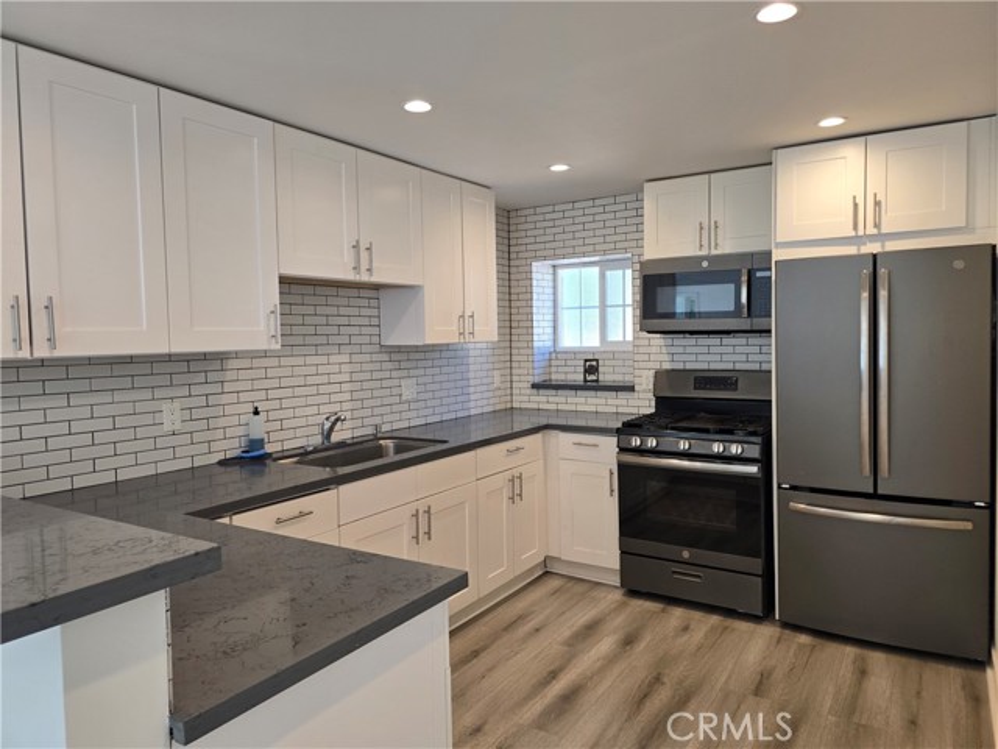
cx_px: 499
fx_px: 663
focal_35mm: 23
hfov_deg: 73.9
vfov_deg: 58.9
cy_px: 374
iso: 125
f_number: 1.7
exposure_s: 1/120
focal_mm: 6.3
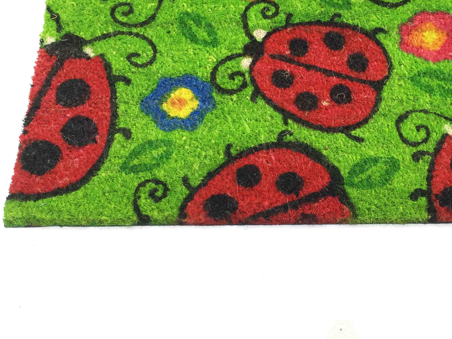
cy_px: 90
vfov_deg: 31.0
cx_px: 272
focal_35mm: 46
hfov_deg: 41.1
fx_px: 601
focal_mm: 4.15
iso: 32
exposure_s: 1/50
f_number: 2.2
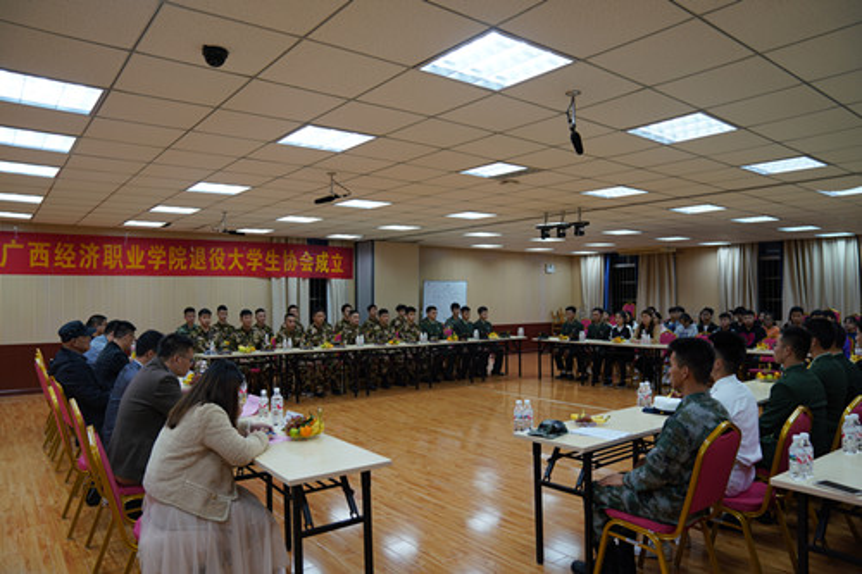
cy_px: 287
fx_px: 574
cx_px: 431
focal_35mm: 24
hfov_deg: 73.8
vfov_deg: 53.1
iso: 100
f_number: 2.8
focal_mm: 24
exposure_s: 1/25
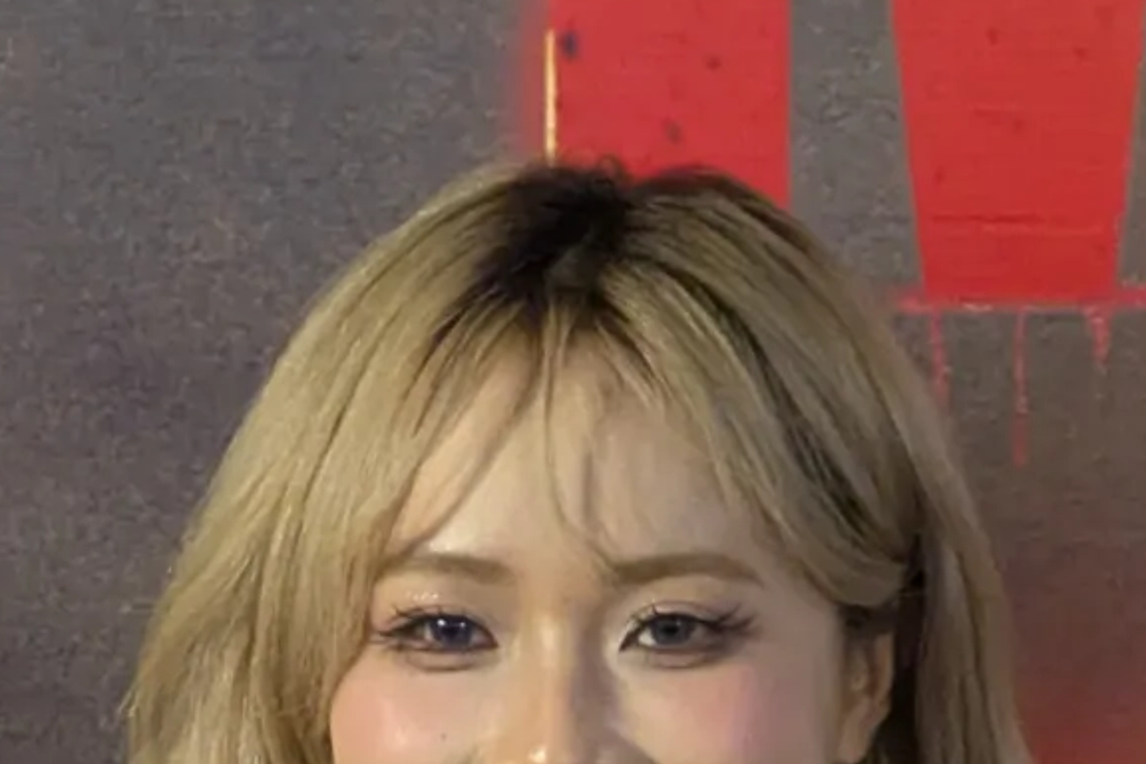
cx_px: -531
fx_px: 15247
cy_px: 1015
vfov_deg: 2.9
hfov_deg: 4.3
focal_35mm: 479
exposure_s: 1/87.6
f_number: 3.5
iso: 1297
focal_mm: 19
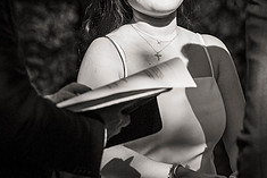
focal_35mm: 234
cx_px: 122
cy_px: -28
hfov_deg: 8.8
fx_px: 1737
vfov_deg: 5.9
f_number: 3.5
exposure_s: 1/5000
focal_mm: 95
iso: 800
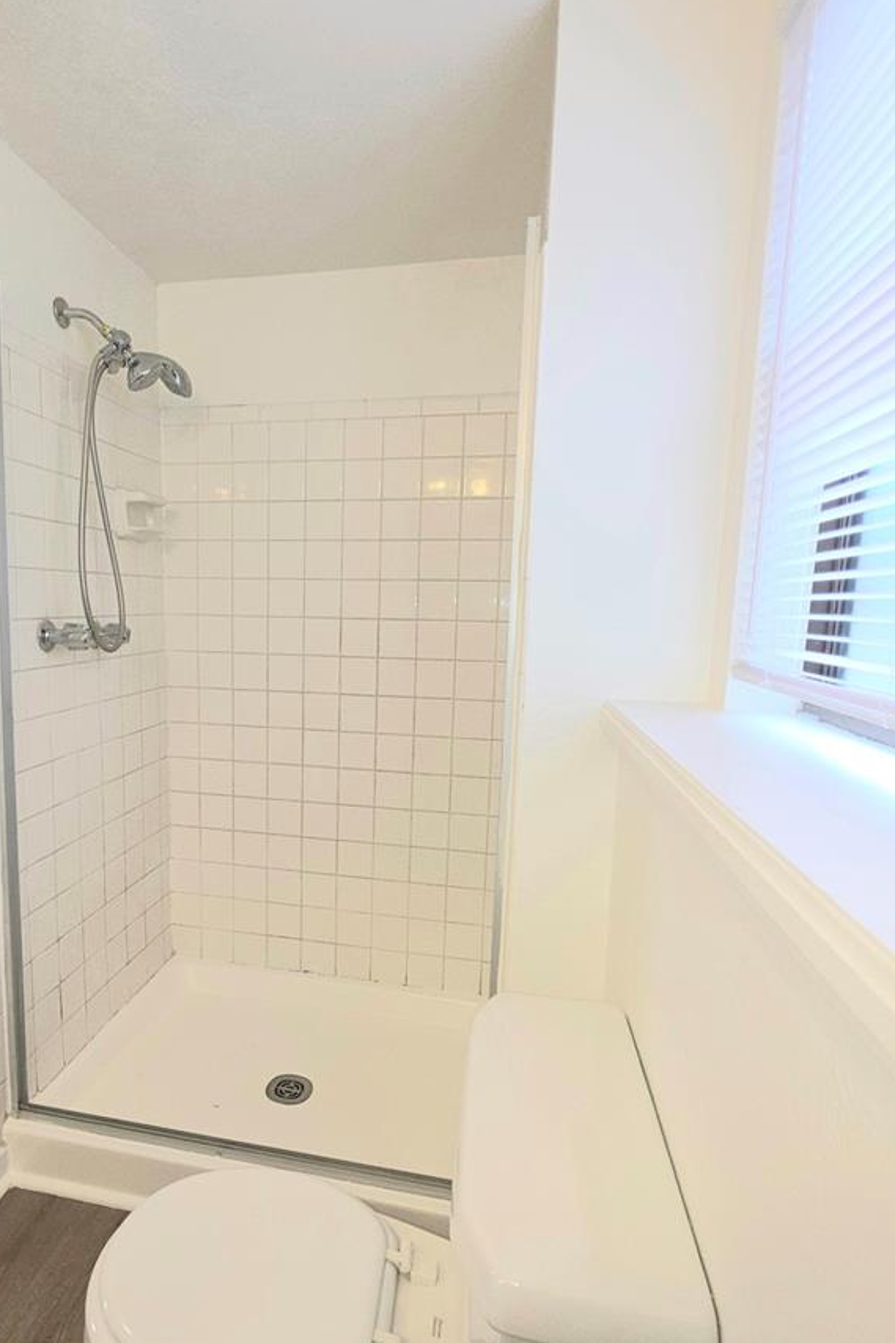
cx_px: 313
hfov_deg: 63.2
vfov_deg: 86.8
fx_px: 709
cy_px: 720
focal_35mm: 19
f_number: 1.9
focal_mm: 2.2
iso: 32
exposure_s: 1/60.2
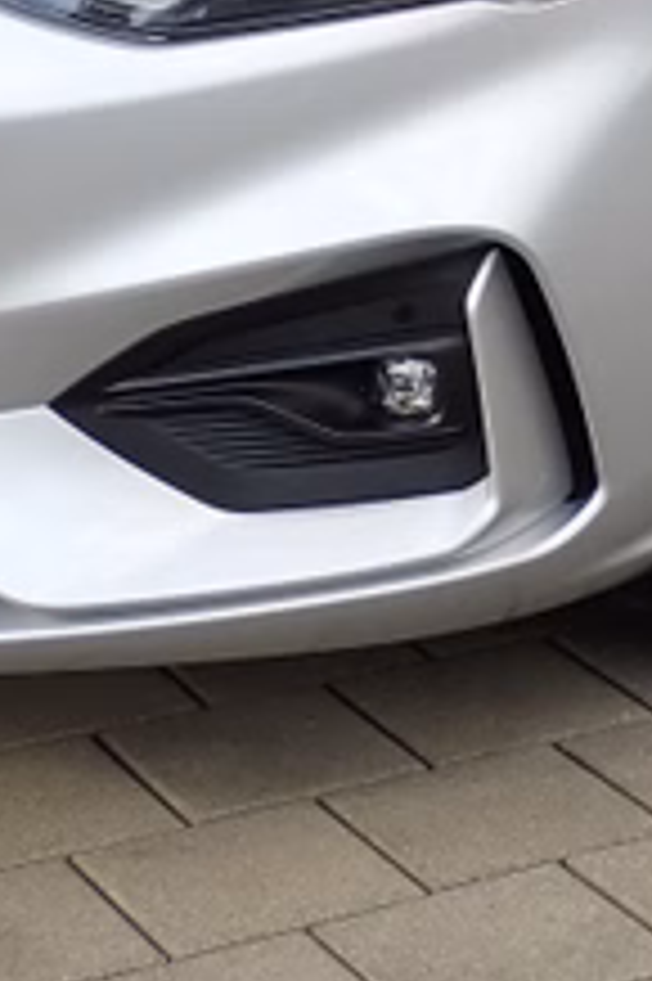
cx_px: 355
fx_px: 3945
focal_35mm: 145
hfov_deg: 9.4
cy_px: -310
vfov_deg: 13.6
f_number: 3.5
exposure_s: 1/320
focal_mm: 6.83
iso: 100
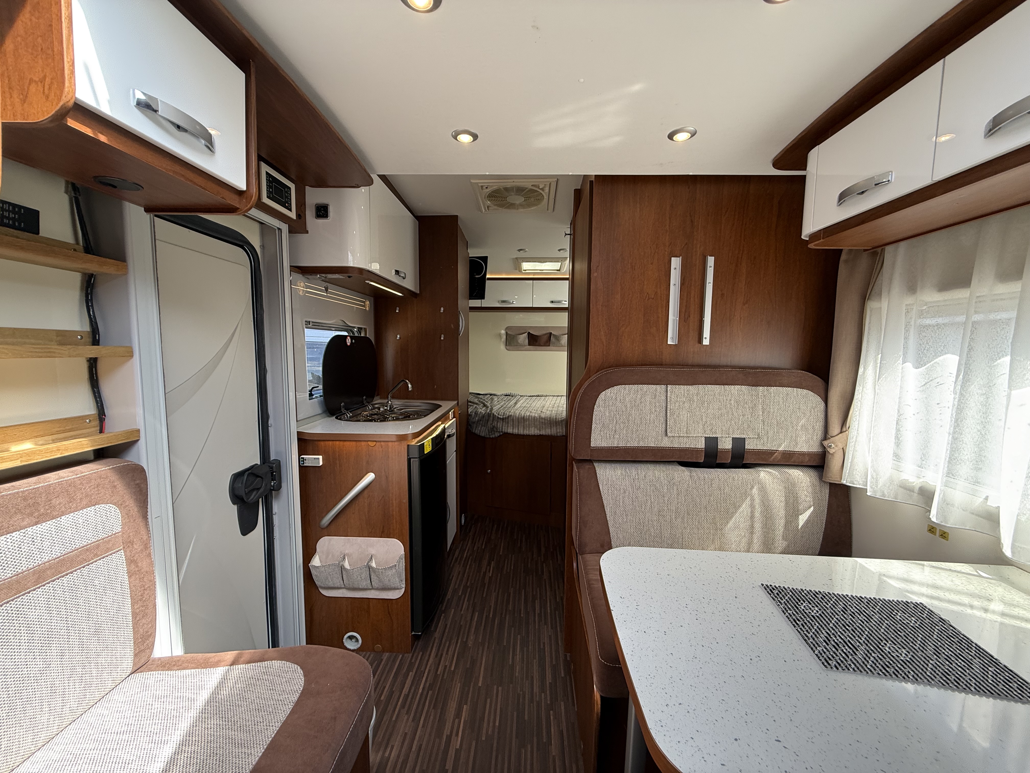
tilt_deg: -3.4
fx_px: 417
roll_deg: +1.8
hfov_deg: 102.1
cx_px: 515
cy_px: 386
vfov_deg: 85.7
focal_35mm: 14
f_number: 2.2
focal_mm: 2.22
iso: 100
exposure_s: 1/99
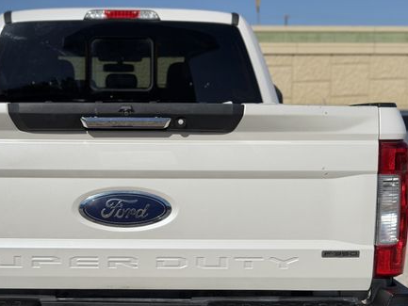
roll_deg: +1.4
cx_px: 125
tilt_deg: -10.9
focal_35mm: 71
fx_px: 837
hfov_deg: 27.2
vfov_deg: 20.6
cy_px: 224
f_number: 1.78
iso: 80
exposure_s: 1/20408
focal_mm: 6.76
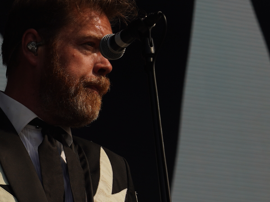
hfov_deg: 6.3
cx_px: 110
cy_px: 180
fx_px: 2457
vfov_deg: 4.7
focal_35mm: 315
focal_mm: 105
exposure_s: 1/800
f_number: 8
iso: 100
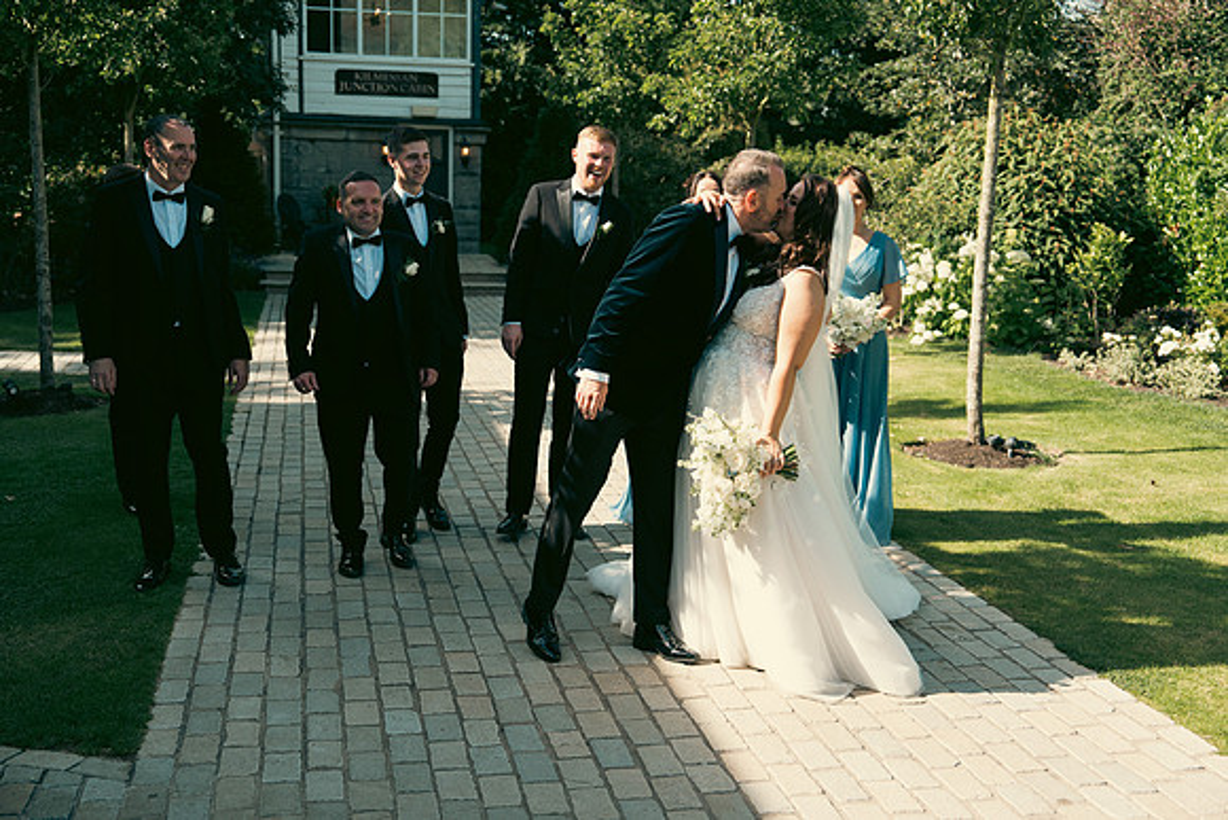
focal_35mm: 43
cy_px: 410
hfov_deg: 45.4
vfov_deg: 31.2
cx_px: 614
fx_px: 1467
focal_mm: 43
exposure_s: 1/800
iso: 160
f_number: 3.5
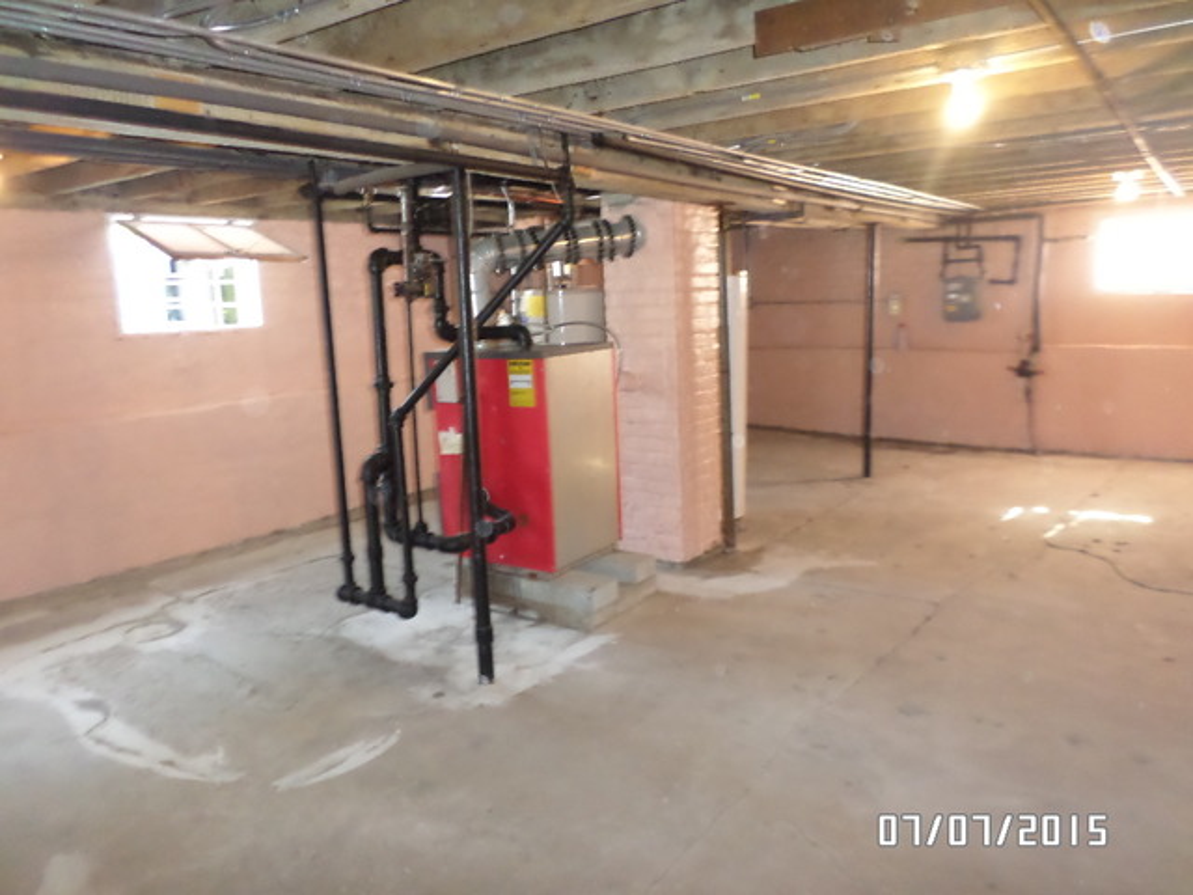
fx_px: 862
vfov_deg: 54.9
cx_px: 596
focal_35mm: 25
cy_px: 448
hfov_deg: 69.4
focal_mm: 4.5
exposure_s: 1/30
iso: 480
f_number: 2.5
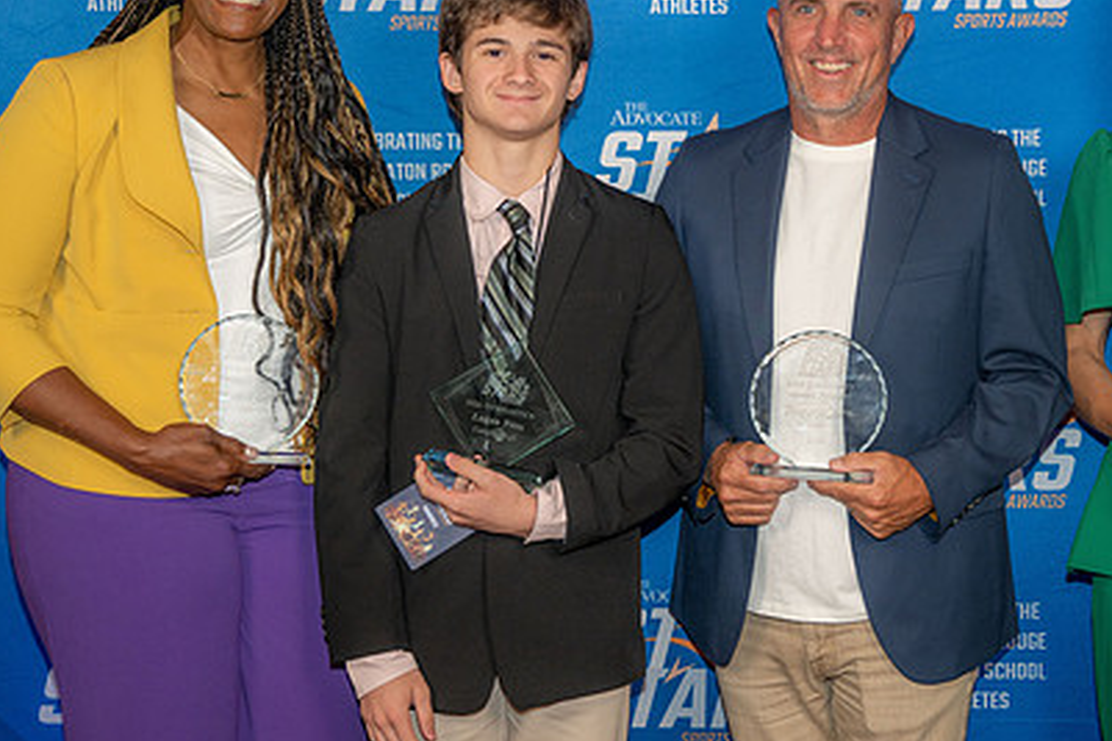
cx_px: 702
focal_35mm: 68
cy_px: 290
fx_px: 2099
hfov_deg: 29.5
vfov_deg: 20.0
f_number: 3.2
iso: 320
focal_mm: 47
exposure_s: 1/160
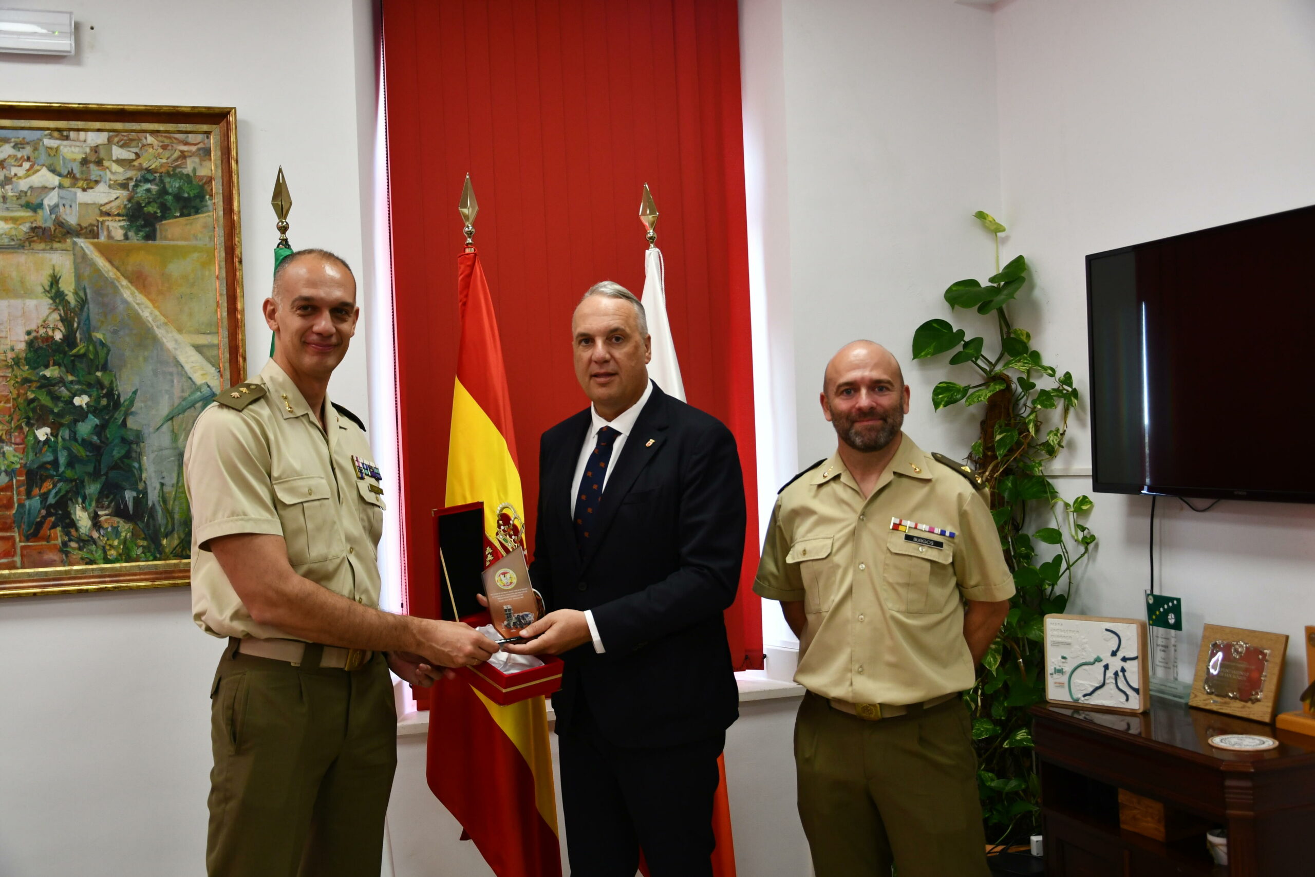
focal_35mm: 36
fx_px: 1315
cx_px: 658
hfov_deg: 53.1
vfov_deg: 36.9
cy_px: 438
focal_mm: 24
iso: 800
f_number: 3.8
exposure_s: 1/160
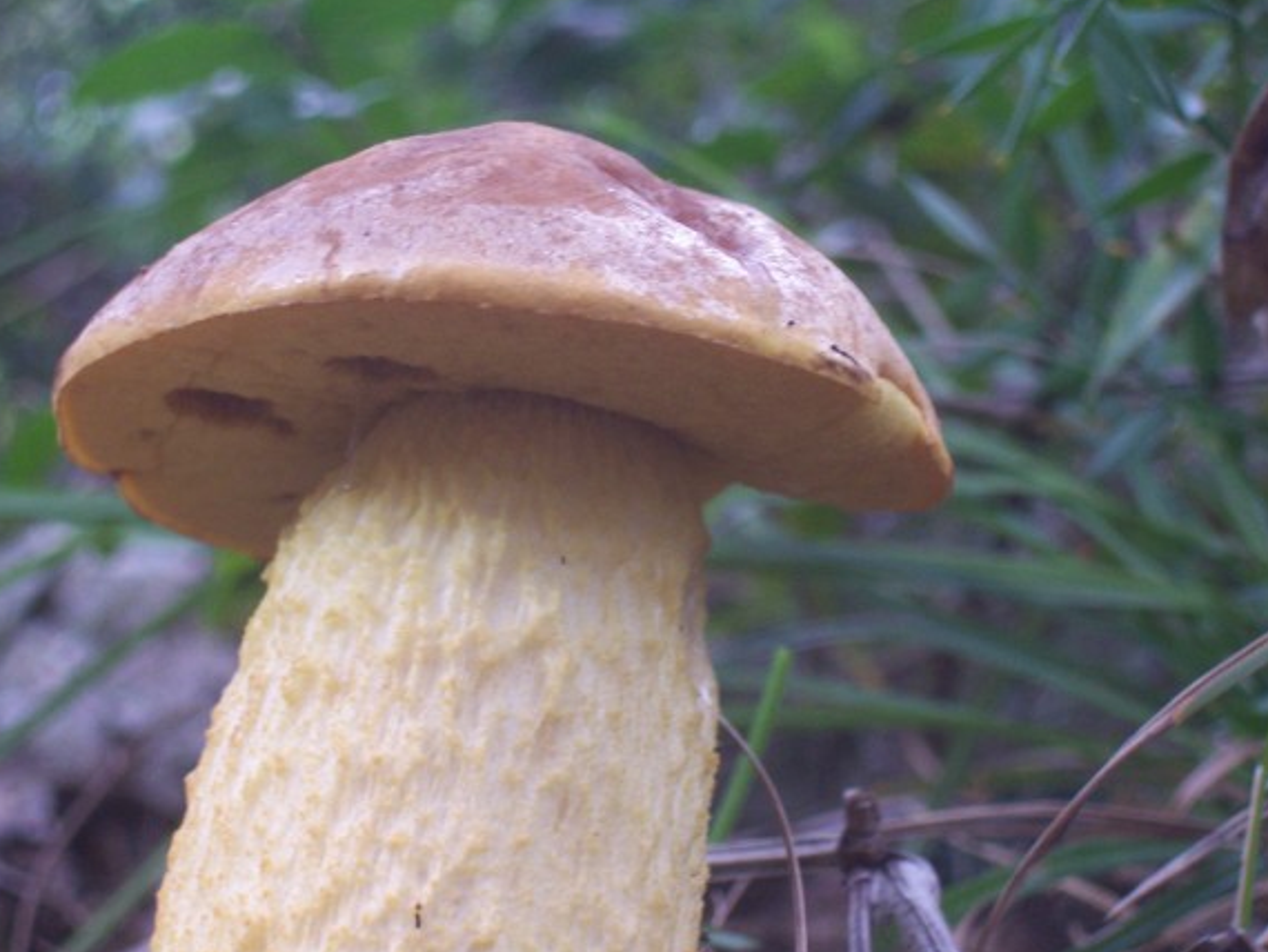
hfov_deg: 21.3
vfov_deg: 16.1
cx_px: 641
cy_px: 498
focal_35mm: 92
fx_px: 3371
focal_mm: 13.5
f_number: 4.1
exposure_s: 1/8
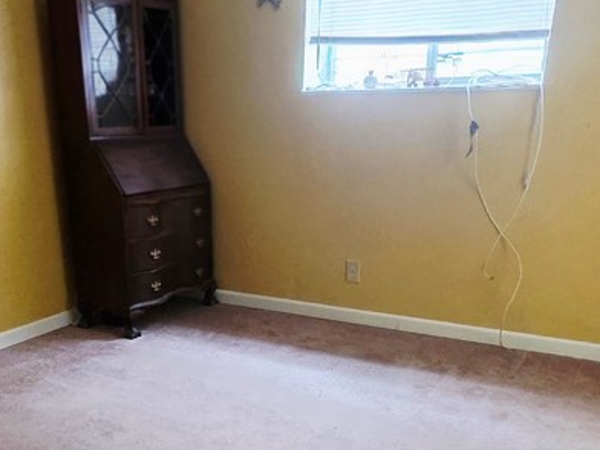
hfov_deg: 53.6
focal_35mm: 34
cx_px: 242
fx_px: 589
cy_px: 377
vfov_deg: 39.7
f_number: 2.2
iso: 1250
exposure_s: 1/60.2
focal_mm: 2.2
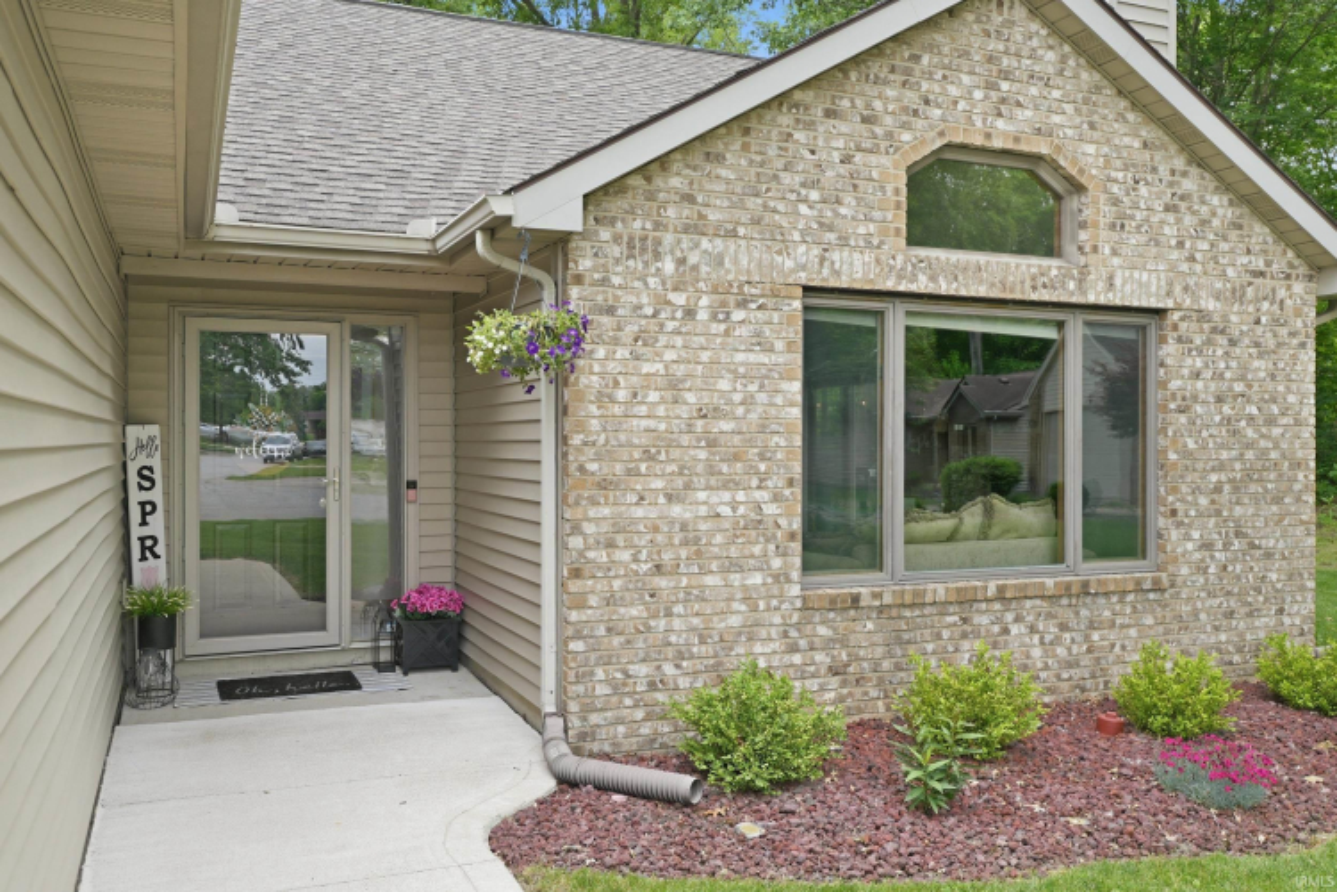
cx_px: 668
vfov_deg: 43.6
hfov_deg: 61.9
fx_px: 1114
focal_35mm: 30
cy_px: 446
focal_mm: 20
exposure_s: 1/160
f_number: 4.5
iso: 100
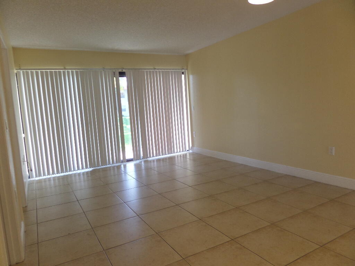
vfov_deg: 56.8
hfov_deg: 71.6
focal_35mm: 24
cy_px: 133
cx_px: 178
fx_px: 246
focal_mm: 4
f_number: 3.2
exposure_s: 1/30
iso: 100
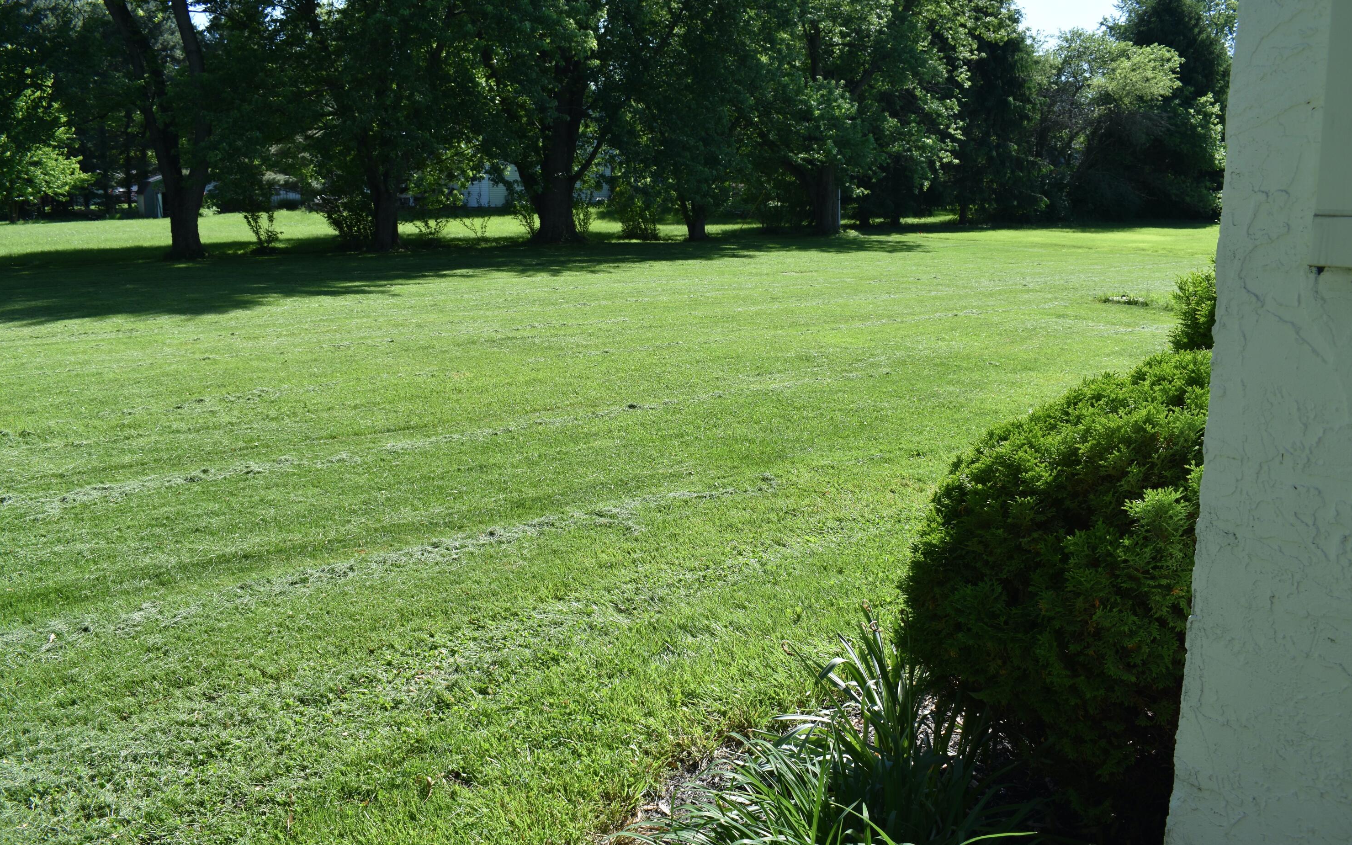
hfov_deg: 61.2
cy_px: 420
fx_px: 1142
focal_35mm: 31
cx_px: 669
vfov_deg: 40.6
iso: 100
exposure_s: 1/160
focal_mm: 20
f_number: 8
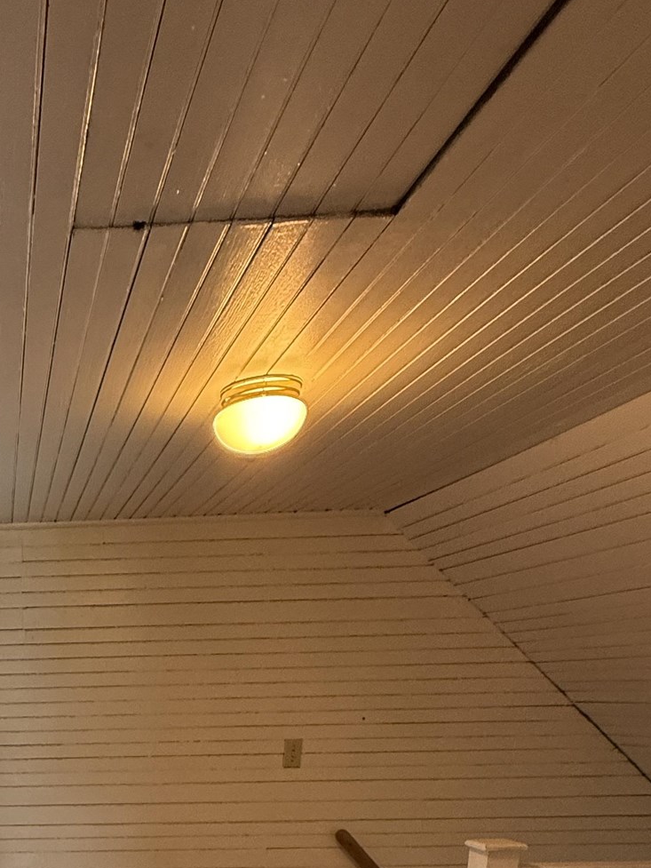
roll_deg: +1.5
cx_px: -43
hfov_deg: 37.0
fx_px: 827
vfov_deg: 44.0
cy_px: 930
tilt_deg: -5.7
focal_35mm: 33
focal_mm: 2.22
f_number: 2.2
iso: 320
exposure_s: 1/120
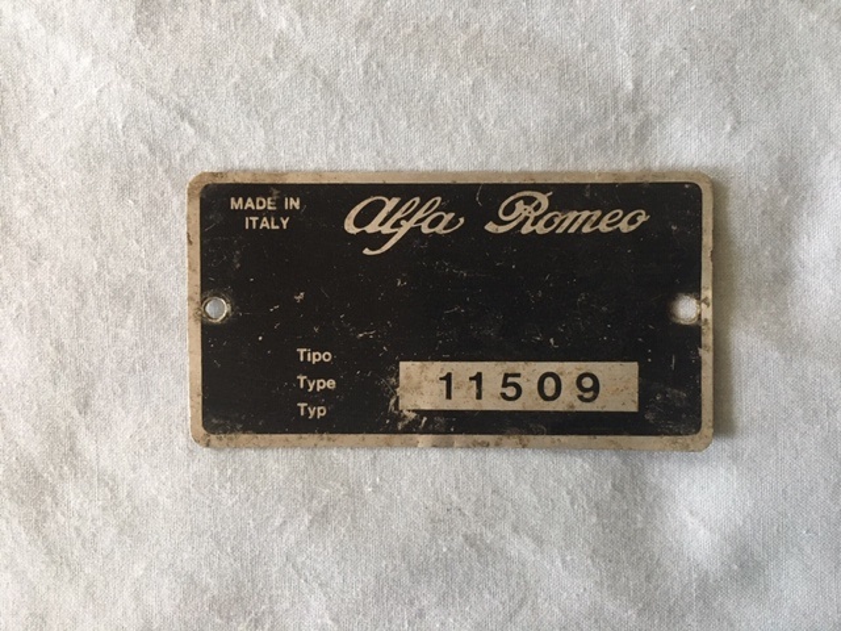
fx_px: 705
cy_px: 316
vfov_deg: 48.2
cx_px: 420
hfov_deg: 61.7
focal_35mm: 29
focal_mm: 4.15
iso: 250
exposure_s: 1/33
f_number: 2.2
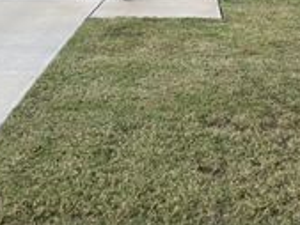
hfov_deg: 25.1
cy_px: -77
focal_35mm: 77
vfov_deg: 17.8
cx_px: 220
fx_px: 668
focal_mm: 4.25
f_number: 1.8
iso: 125
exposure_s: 1/76
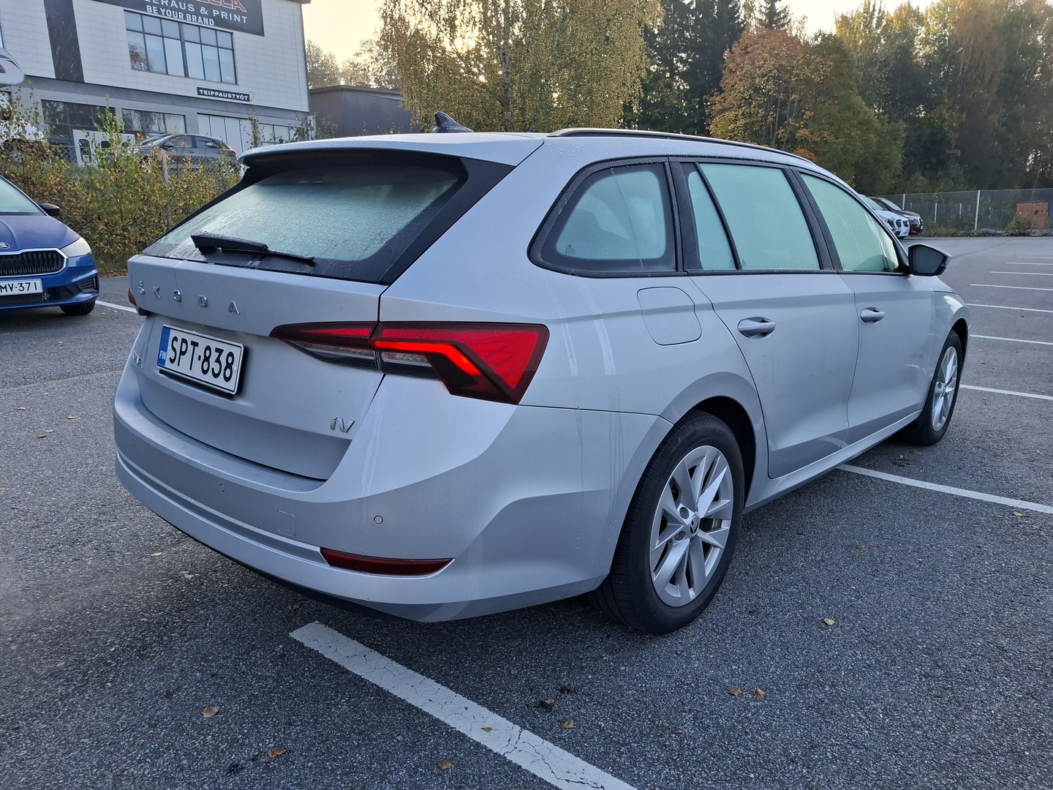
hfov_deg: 73.9
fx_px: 700
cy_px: 395
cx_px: 526
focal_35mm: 23
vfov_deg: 58.9
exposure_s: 1/407
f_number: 1.8
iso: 50
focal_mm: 5.54
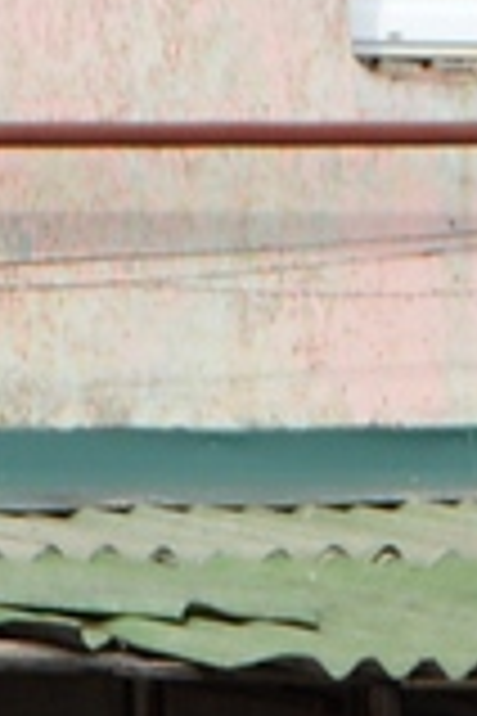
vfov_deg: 2.4
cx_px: 1354
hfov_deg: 1.6
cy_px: 1279
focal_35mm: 848
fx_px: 16848
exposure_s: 1/250
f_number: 8
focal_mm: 75
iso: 200
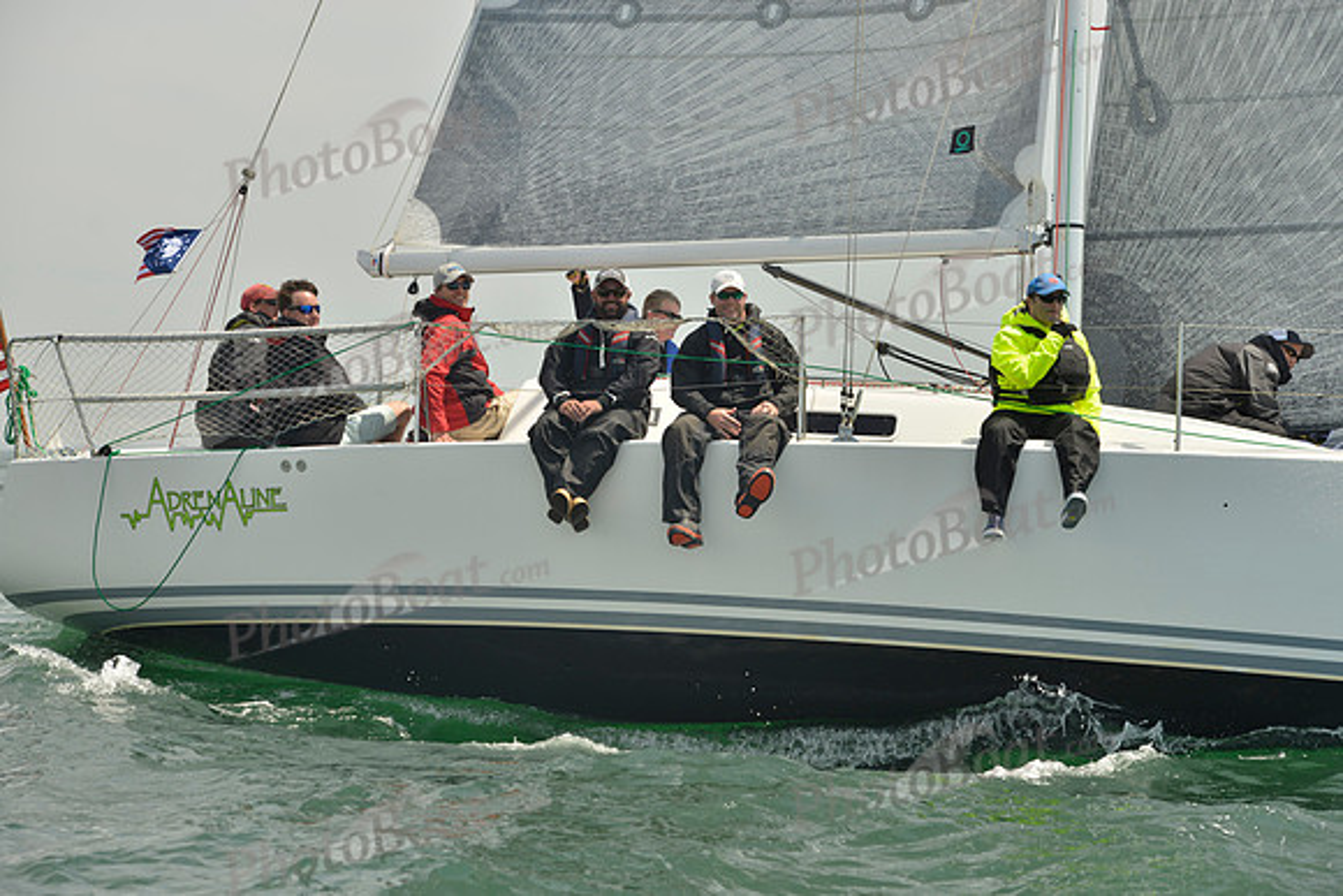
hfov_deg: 20.4
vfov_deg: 13.7
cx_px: 672
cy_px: 448
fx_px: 3731
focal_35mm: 100
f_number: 7.1
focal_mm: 100
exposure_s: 1/1250
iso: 200
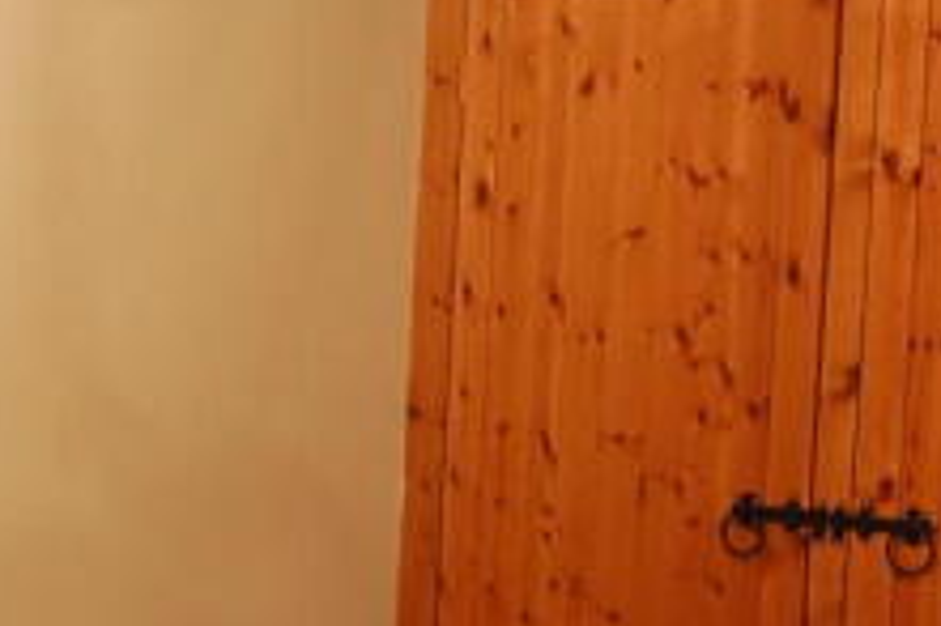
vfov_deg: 17.0
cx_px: 460
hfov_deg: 25.4
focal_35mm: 80
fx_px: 2089
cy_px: 439
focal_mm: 18
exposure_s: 1/13
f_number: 3.5
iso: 800
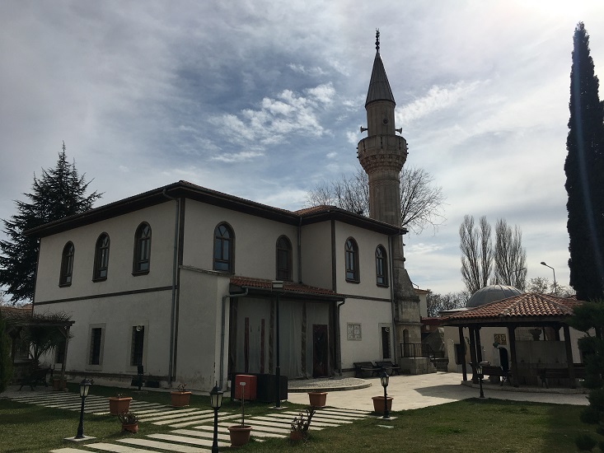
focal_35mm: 29
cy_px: 226
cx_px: 302
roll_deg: +0.5
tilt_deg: +15.5
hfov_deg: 61.7
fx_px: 506
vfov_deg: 48.2
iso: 25
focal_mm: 4.15
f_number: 2.2
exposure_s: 1/4808
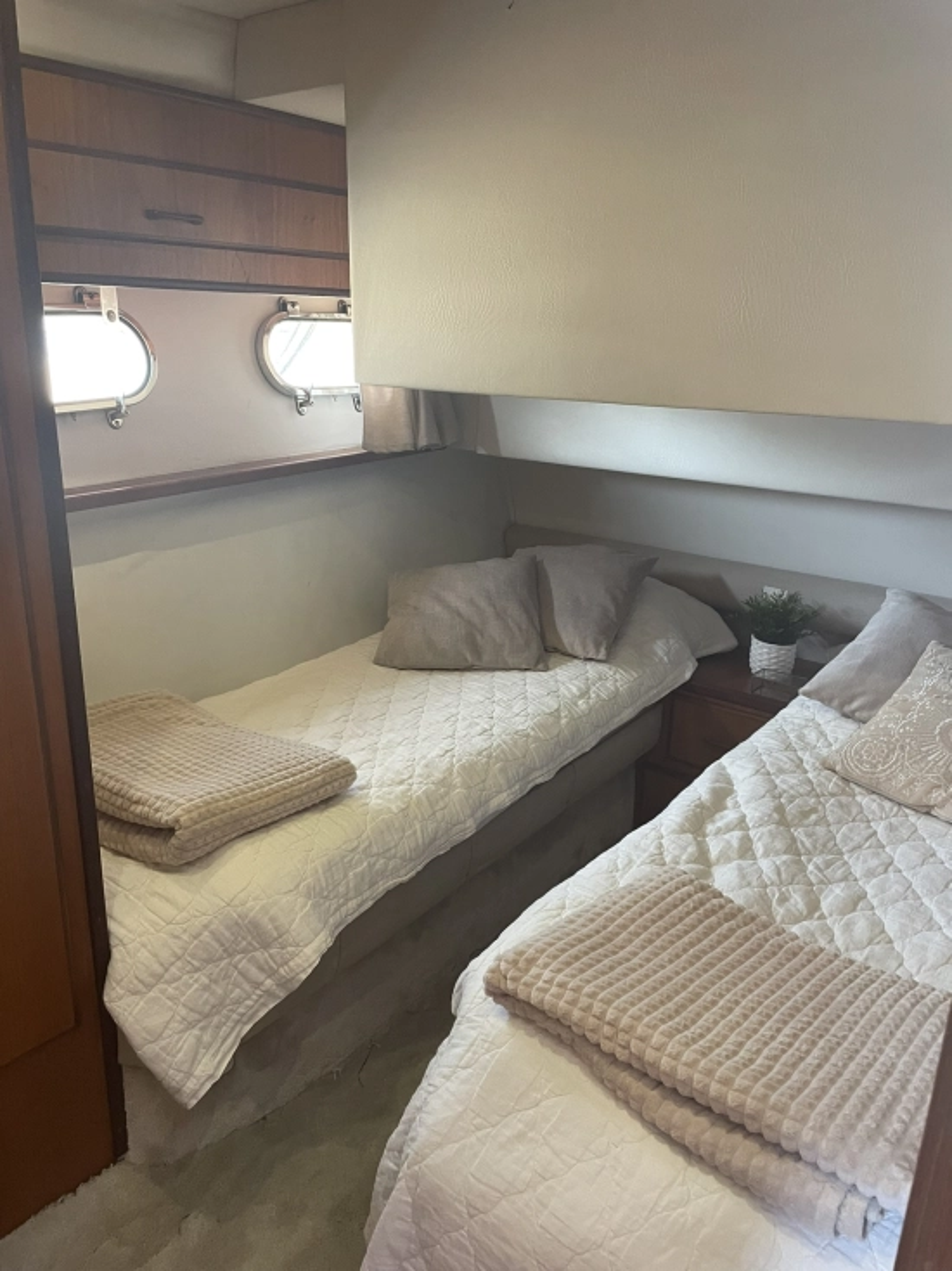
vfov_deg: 67.3
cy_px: 636
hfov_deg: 53.0
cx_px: 476
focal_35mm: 26
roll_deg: -0.6
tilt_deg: -18.8
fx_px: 954
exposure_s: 1/60
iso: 320
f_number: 1.6
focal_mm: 4.2
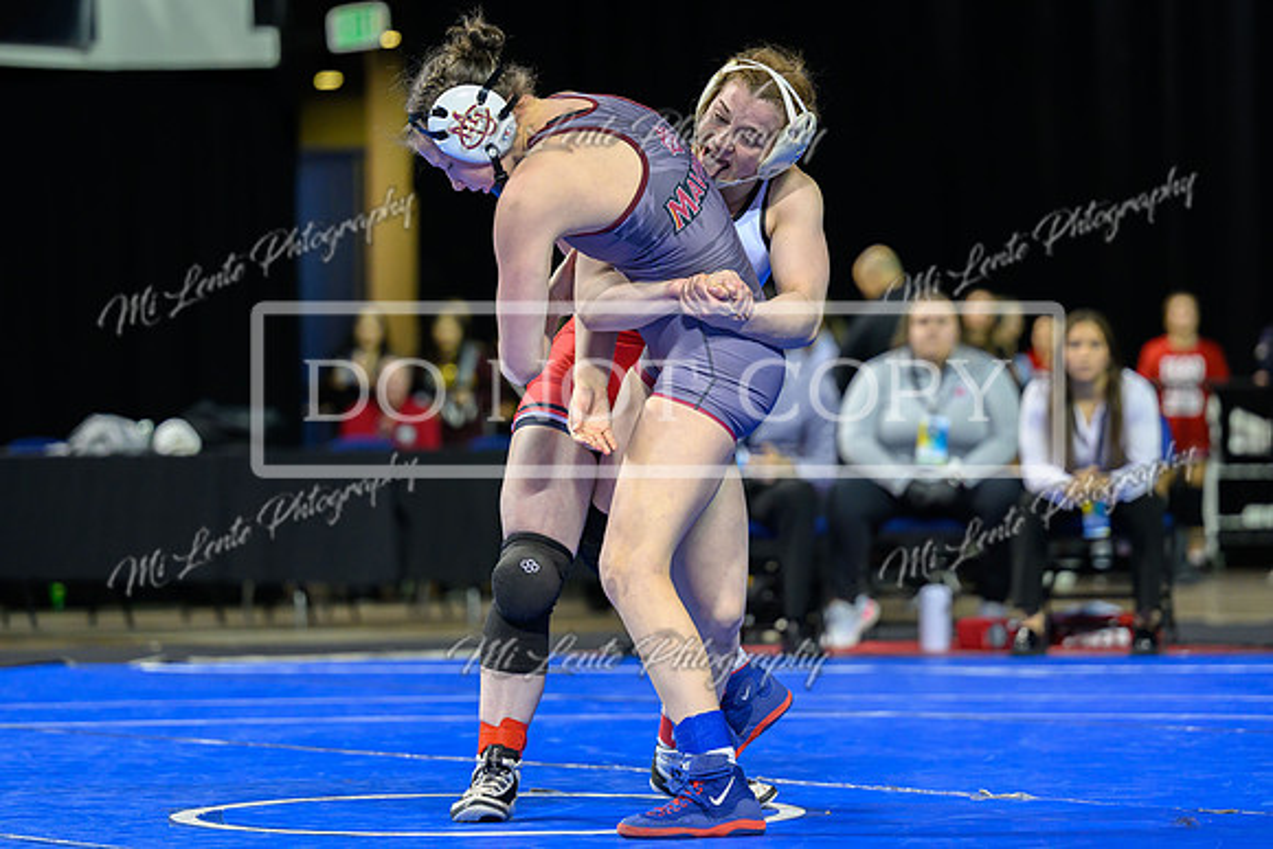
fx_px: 4970
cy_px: 352
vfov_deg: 9.8
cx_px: 602
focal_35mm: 141
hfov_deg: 14.6
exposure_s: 1/800
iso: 2500
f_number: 2.8
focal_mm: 120
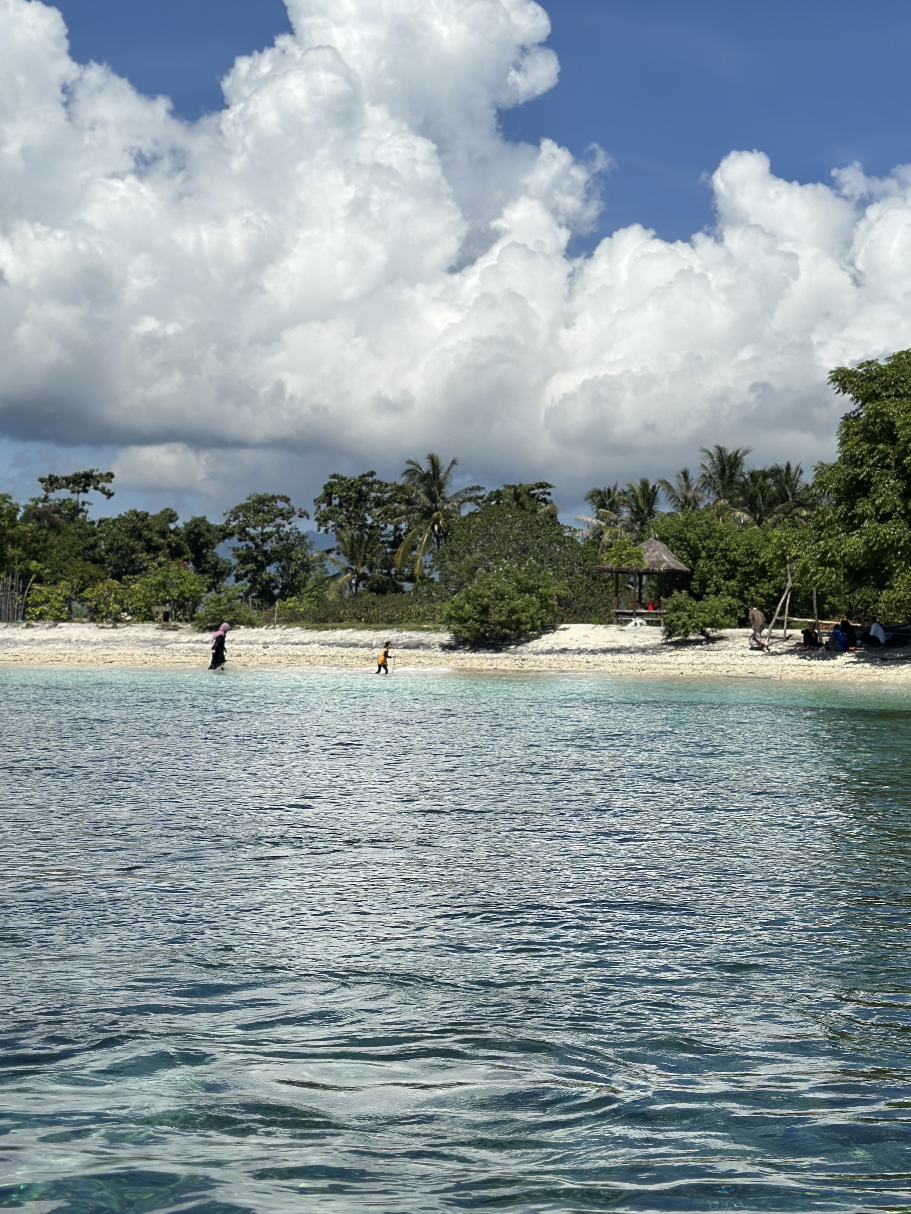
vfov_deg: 32.0
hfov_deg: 24.4
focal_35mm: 60
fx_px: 2106
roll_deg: -0.7
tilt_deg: +5.3
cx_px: 502
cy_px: 458
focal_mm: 6.86
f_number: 1.78
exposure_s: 1/18868
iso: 100
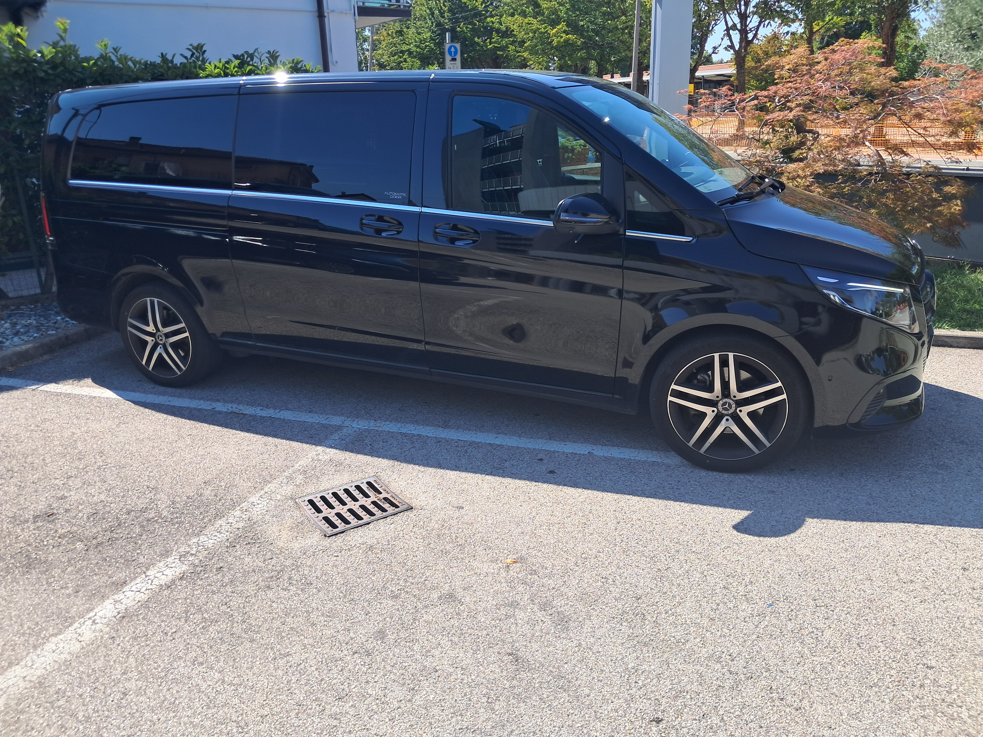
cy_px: 368
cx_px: 492
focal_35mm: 27
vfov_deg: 51.4
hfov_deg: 65.3
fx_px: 767
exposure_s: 1/450
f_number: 1.8
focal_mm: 4
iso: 50
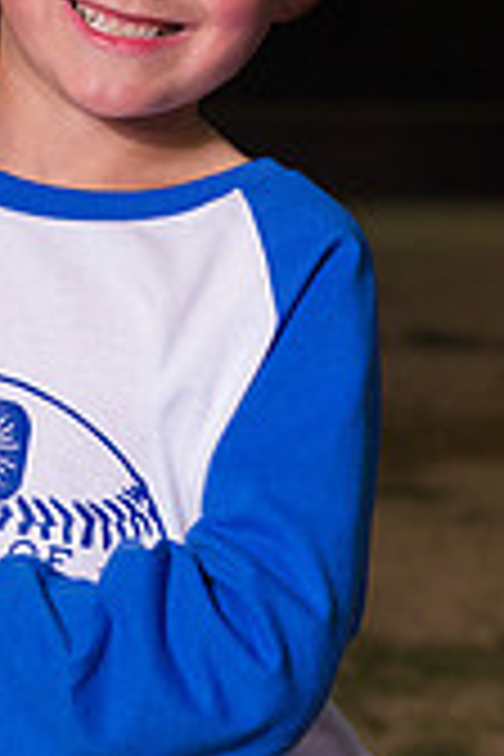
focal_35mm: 187
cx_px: 9
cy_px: 432
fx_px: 3927
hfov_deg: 7.3
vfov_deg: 11.0
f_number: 5.6
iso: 2000
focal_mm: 70
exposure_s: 1/500
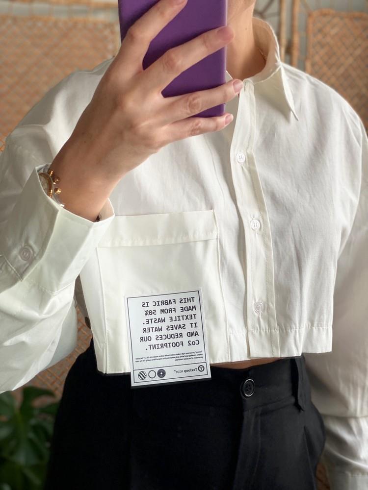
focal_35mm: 52
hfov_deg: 28.0
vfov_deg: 36.8
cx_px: 184
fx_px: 737
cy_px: 245
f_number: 2
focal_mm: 6
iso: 32
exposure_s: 1/122
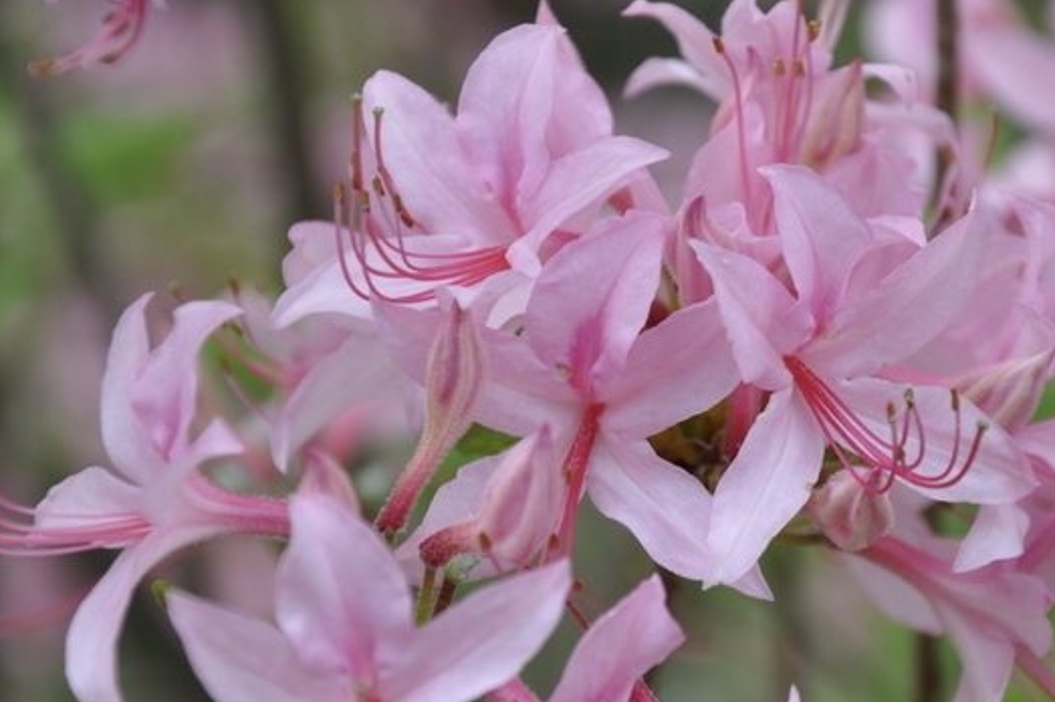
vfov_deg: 5.7
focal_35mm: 241
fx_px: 7051
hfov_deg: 8.5
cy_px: 347
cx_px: 756
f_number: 6.7
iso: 200
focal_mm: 105
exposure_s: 1/180
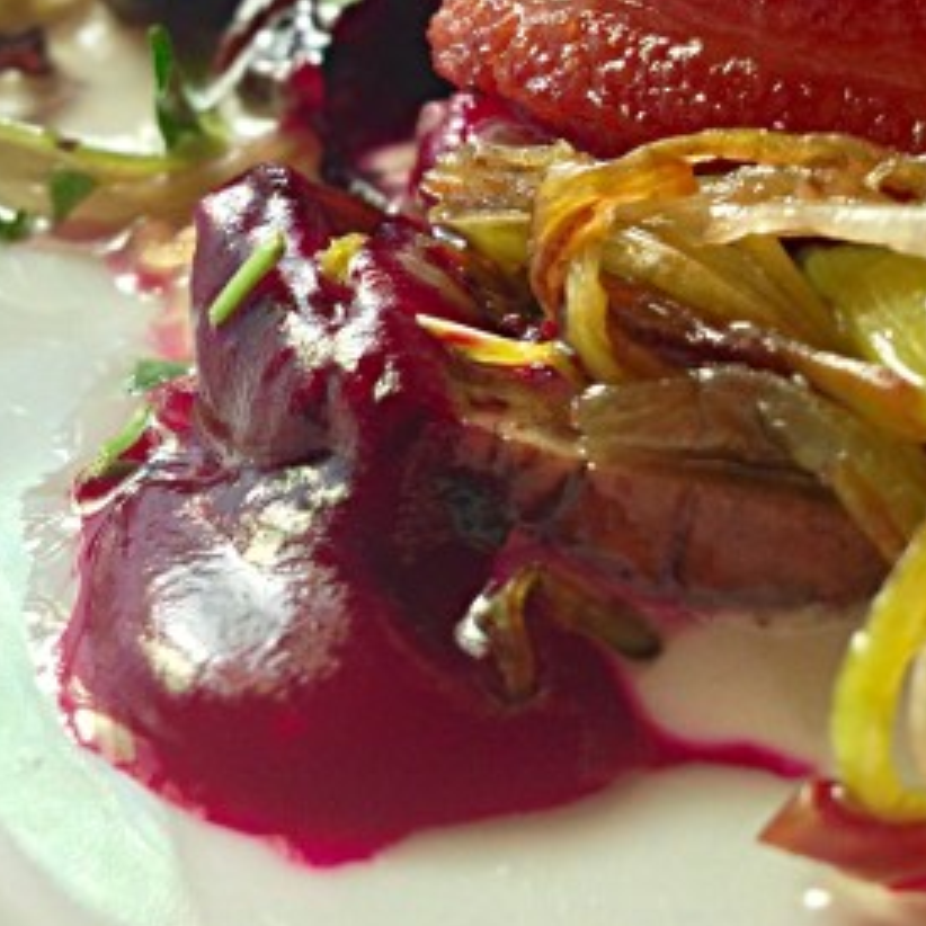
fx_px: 2421
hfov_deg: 21.6
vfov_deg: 21.1
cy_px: 76
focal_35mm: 80
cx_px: 493
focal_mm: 4.12
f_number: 2.4
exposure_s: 1/120
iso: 64
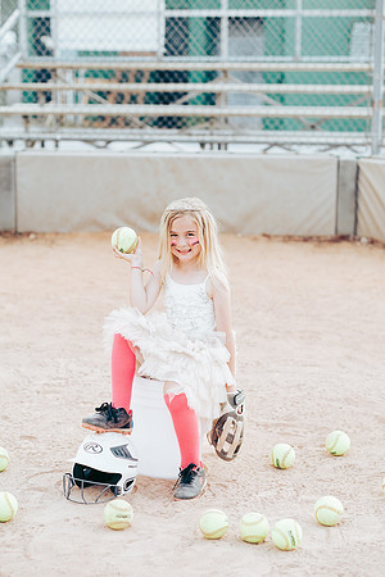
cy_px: 288
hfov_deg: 16.1
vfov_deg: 23.9
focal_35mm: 85
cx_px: 192
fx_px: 1363
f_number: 2.8
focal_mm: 85
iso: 160
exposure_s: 1/400
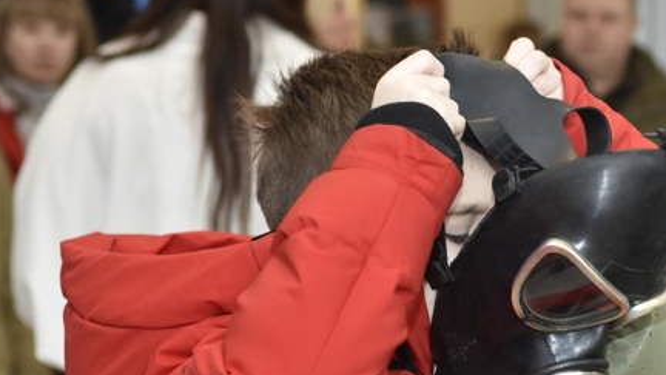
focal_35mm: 142
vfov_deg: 8.5
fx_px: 2508
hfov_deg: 15.1
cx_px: 405
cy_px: 272
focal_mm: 52
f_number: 4
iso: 800
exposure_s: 1/200
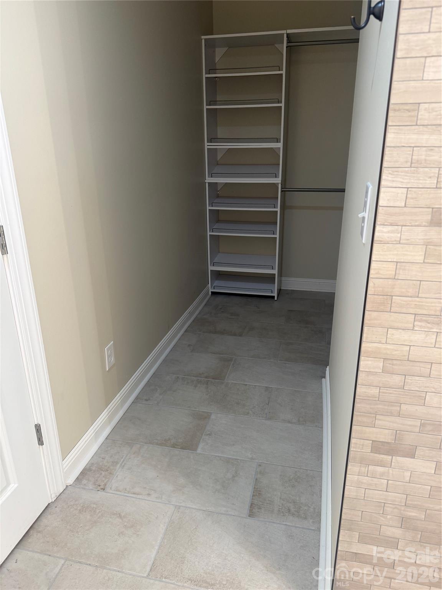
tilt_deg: -20.4
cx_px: 221
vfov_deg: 71.6
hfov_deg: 56.8
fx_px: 409
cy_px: 295
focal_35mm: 24
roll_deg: +1.6
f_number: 1.78
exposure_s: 1/60
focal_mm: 6.76
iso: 125
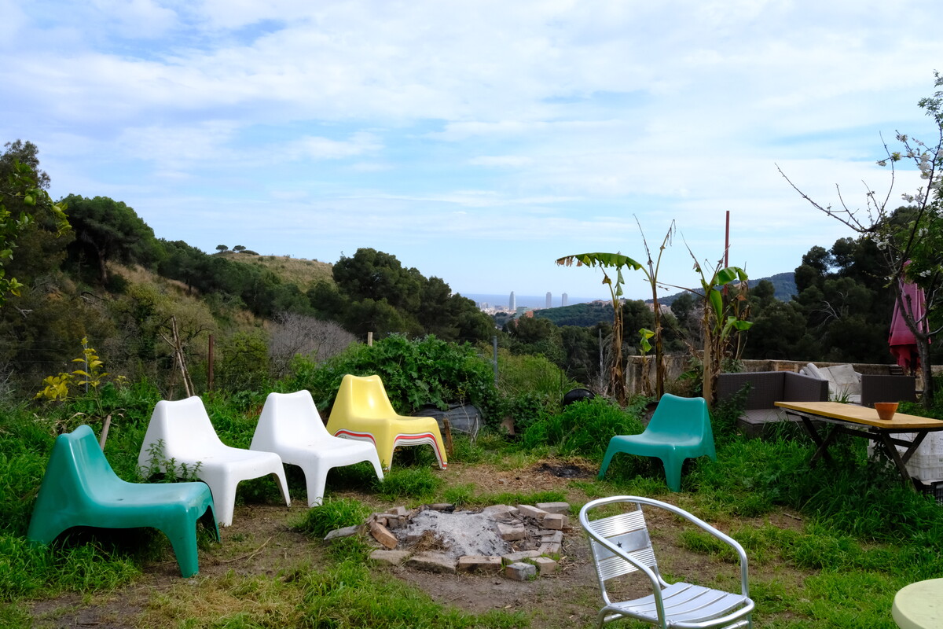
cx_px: 472
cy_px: 314
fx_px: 917
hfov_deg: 54.4
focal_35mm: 35
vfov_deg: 37.9
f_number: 11
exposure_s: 1/1000
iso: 1600
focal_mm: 23
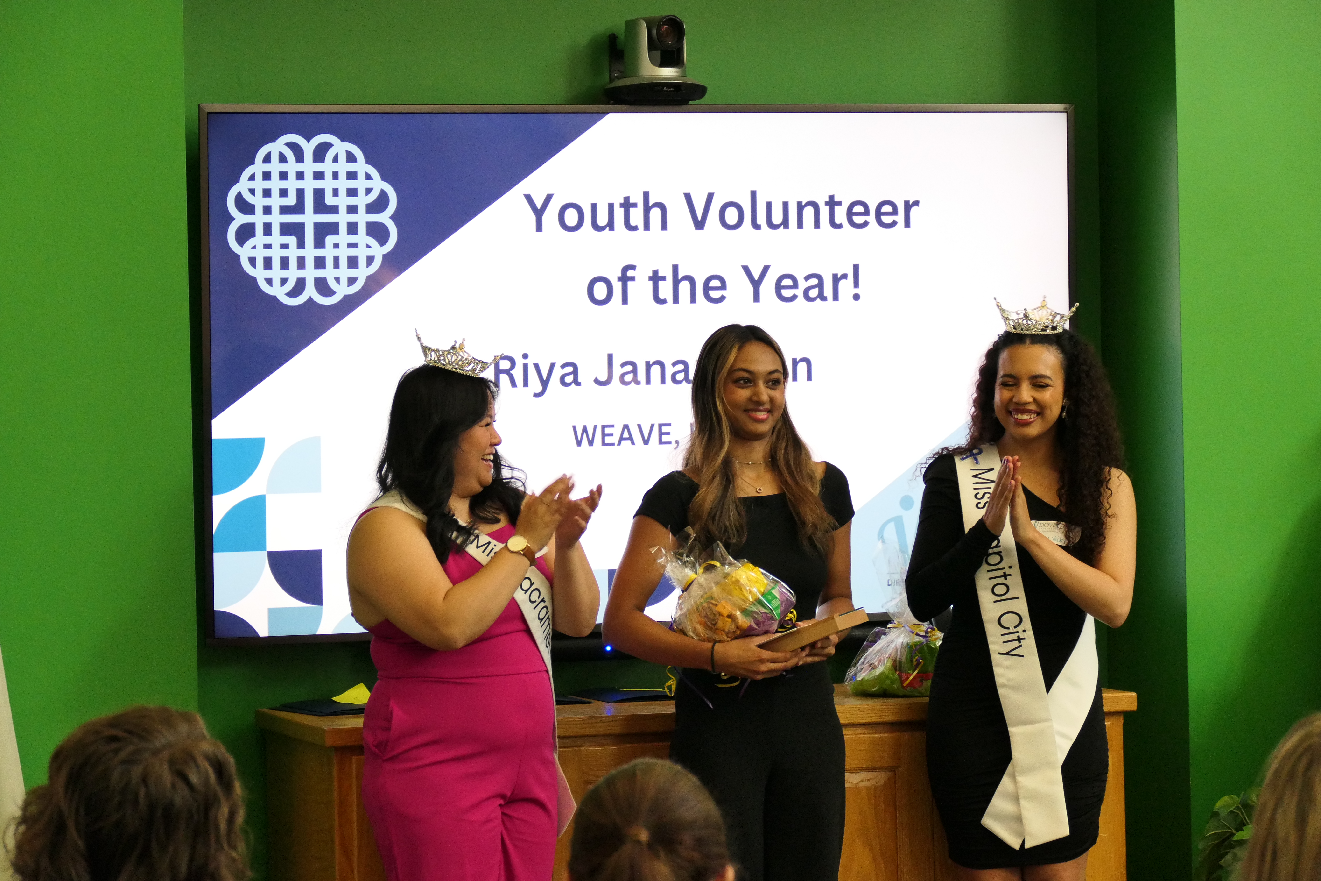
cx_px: 660
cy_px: 440
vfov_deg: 11.2
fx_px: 4476
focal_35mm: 122
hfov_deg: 16.8
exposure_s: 1/160
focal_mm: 44.41
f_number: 3.9
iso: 1600
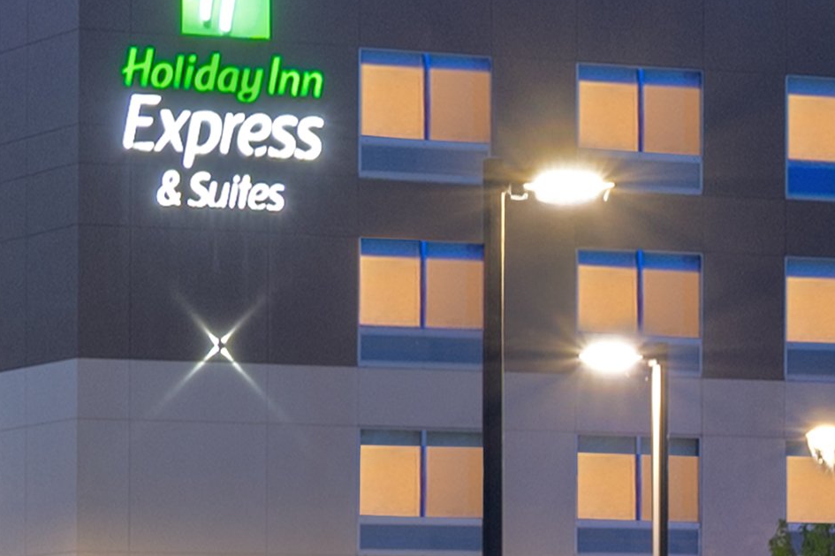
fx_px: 4451
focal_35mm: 192
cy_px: 469
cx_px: 1281
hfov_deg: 10.3
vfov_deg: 7.1
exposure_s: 1/15
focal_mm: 30
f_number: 10
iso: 100
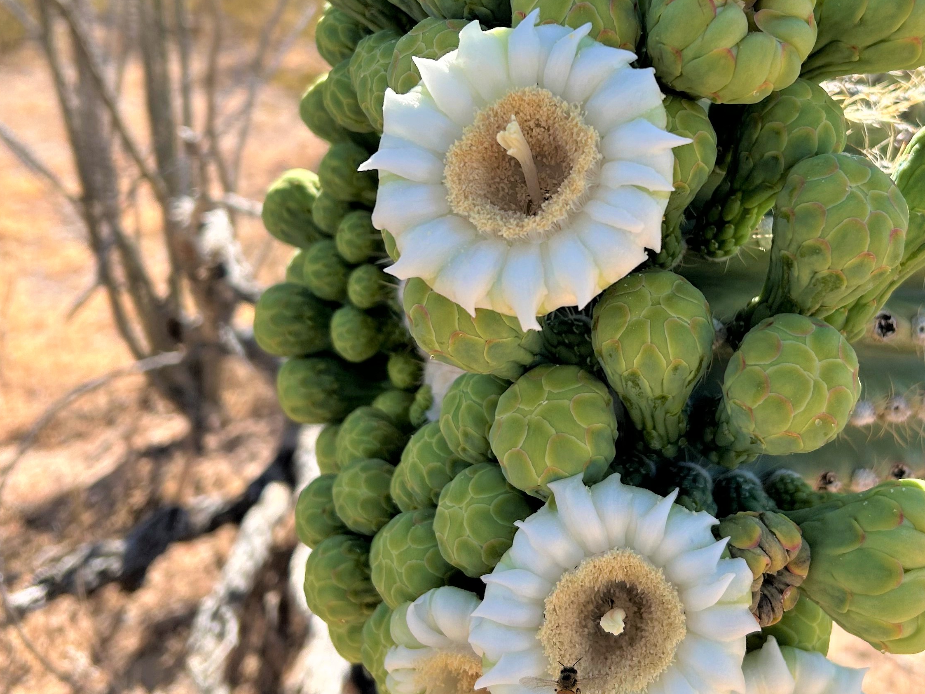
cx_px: 611
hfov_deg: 51.7
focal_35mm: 35
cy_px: 463
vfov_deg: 40.2
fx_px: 935
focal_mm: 5.7
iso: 50
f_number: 1.5
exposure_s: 1/3704
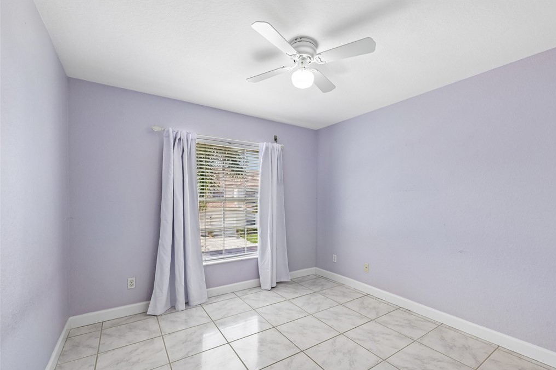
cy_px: 197
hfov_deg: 100.2
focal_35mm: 15
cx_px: 297
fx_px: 232
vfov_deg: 77.2
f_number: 8
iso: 400
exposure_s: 1/30
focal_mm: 14
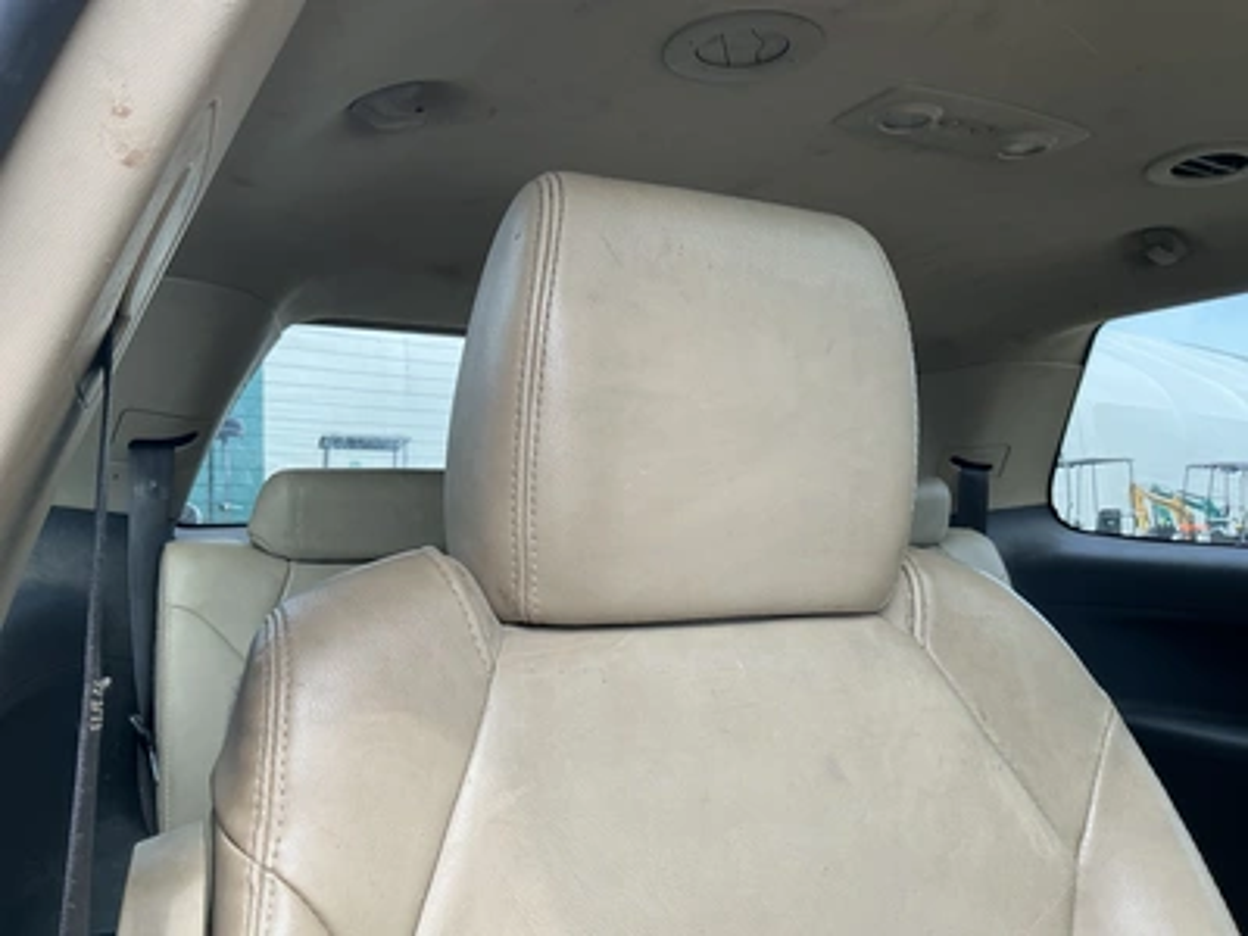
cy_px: 468
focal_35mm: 28
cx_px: 624
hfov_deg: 63.4
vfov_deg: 49.7
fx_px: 1009
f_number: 1.8
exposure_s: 1/122
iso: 32
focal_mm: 3
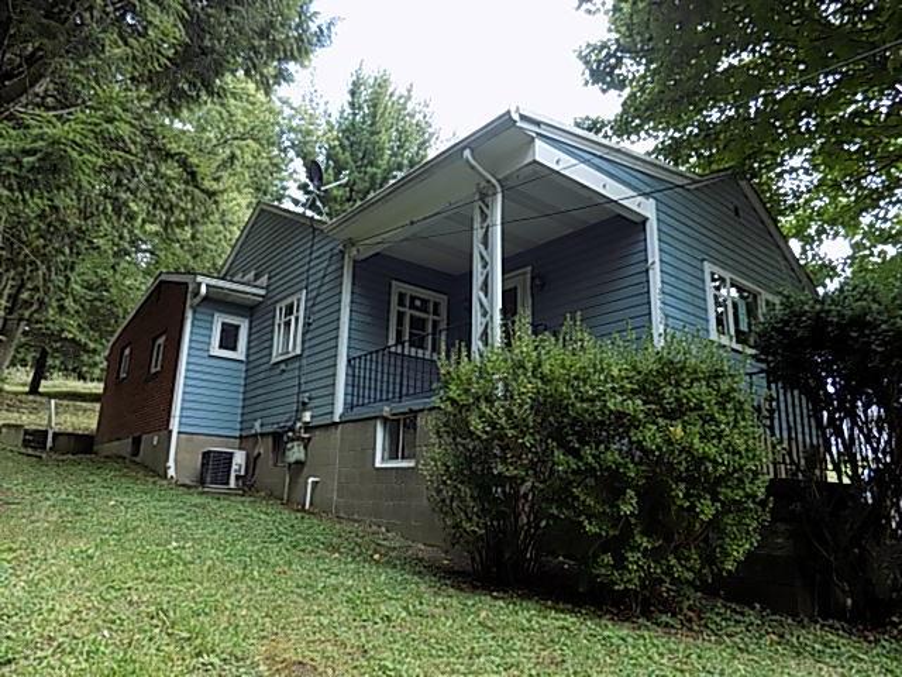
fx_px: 599
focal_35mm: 23
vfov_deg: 58.9
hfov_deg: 73.9
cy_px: 338
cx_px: 451
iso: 80
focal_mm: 4
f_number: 3.1
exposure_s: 1/125
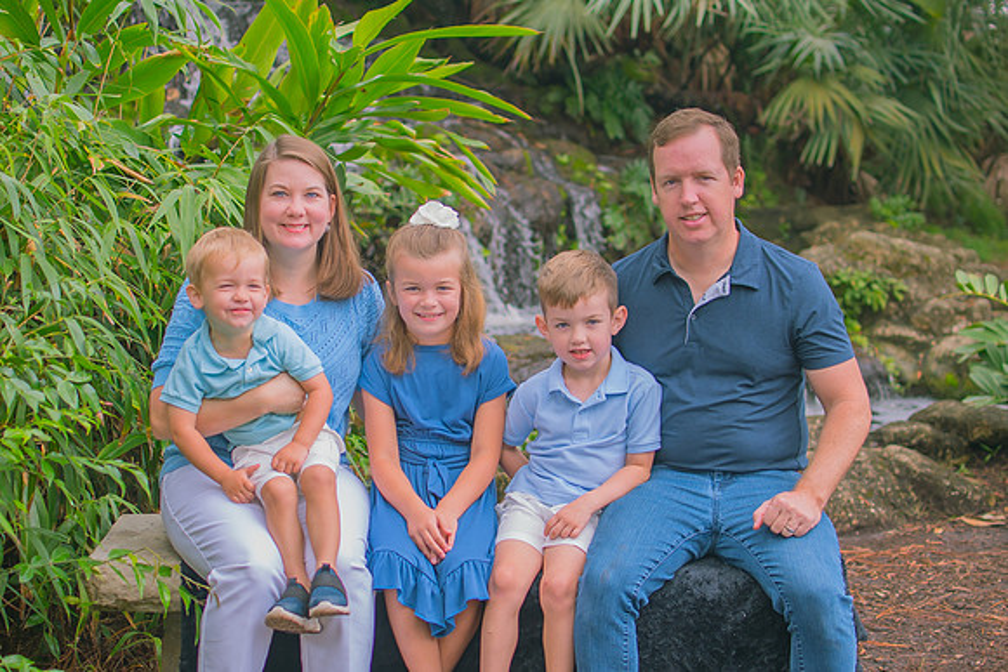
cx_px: 407
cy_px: 354
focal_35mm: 66
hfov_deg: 30.6
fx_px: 1840
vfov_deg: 20.7
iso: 100
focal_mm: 35
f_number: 2.2
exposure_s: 1/250
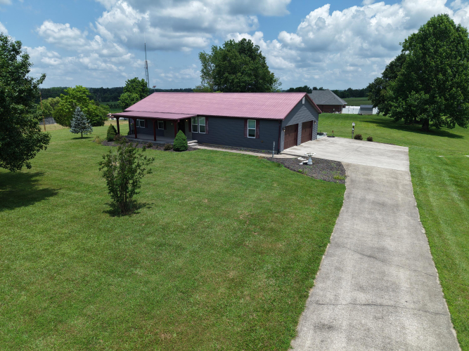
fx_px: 325
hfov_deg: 71.6
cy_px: 176
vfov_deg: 56.8
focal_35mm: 24
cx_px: 234
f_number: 1.8
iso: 100
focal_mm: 8.67
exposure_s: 1/90
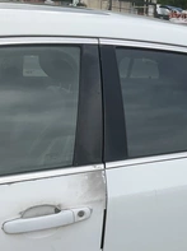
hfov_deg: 22.8
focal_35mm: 59
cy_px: 178
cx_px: 224
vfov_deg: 32.3
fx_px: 426
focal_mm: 3
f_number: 1.8
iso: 25
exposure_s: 1/1412
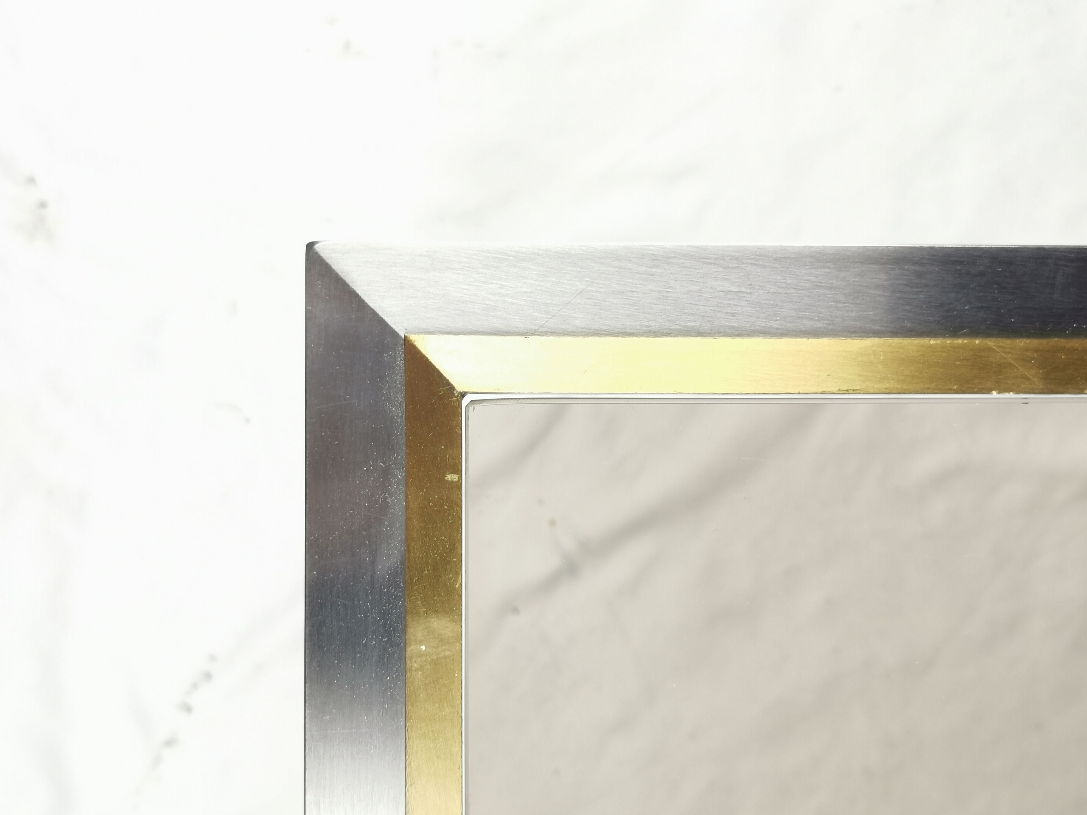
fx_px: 1696
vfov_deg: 27.0
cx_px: 544
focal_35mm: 54
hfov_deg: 35.5
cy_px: 408
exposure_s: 1/50
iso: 50
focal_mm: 5.56
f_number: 1.6
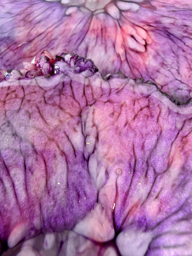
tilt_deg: -64.9
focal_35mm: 24
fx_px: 177
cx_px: 96
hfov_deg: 56.8
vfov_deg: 71.6
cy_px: 128
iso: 200
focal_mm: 2.22
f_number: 2.2
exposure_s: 1/99
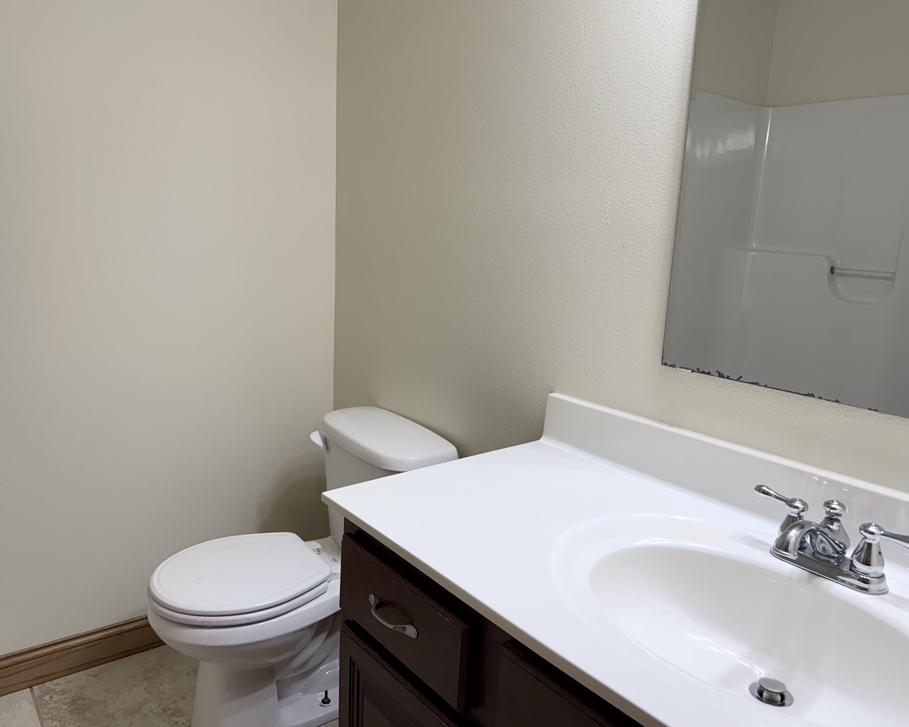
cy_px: 353
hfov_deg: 66.0
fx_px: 699
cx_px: 429
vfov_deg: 54.9
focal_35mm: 26
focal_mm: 6.76
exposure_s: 1/120
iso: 100
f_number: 1.78
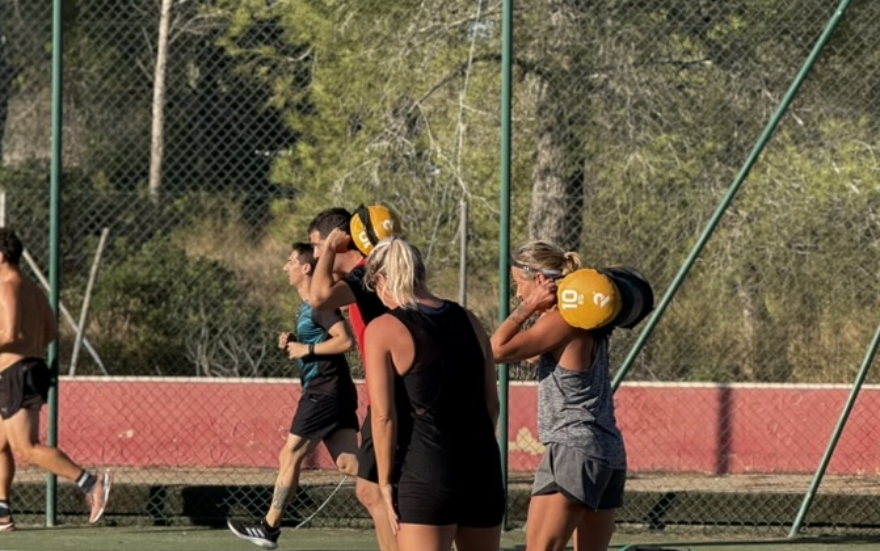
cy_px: 251
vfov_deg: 6.8
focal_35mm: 194
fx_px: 4655
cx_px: 430
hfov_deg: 10.8
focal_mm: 15.66
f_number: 2.8
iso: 64
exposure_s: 1/767
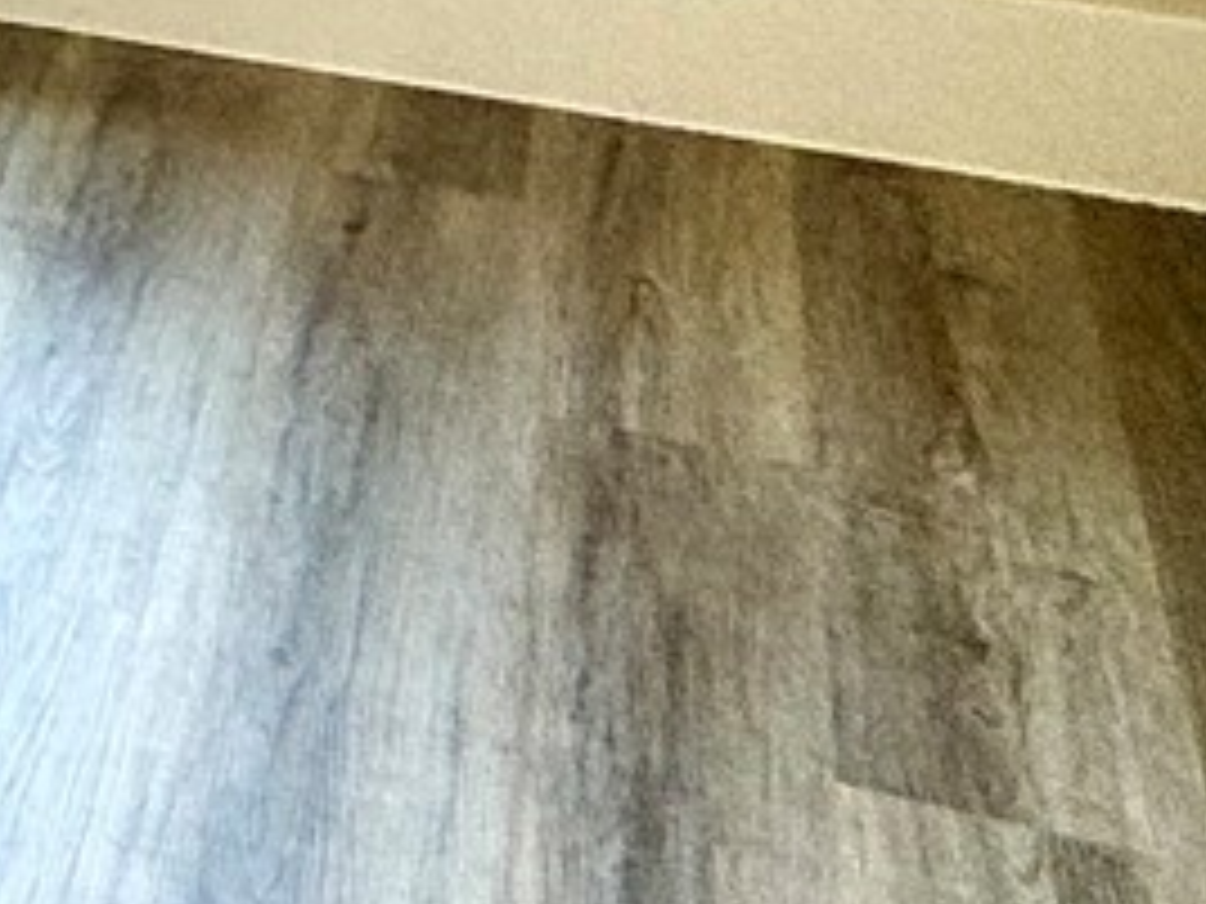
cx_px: -1719
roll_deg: +1.9
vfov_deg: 12.2
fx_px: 3728
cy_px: -922
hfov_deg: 13.4
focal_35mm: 107
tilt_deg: -6.0
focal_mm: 2.22
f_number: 2.2
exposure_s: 1/239
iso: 40
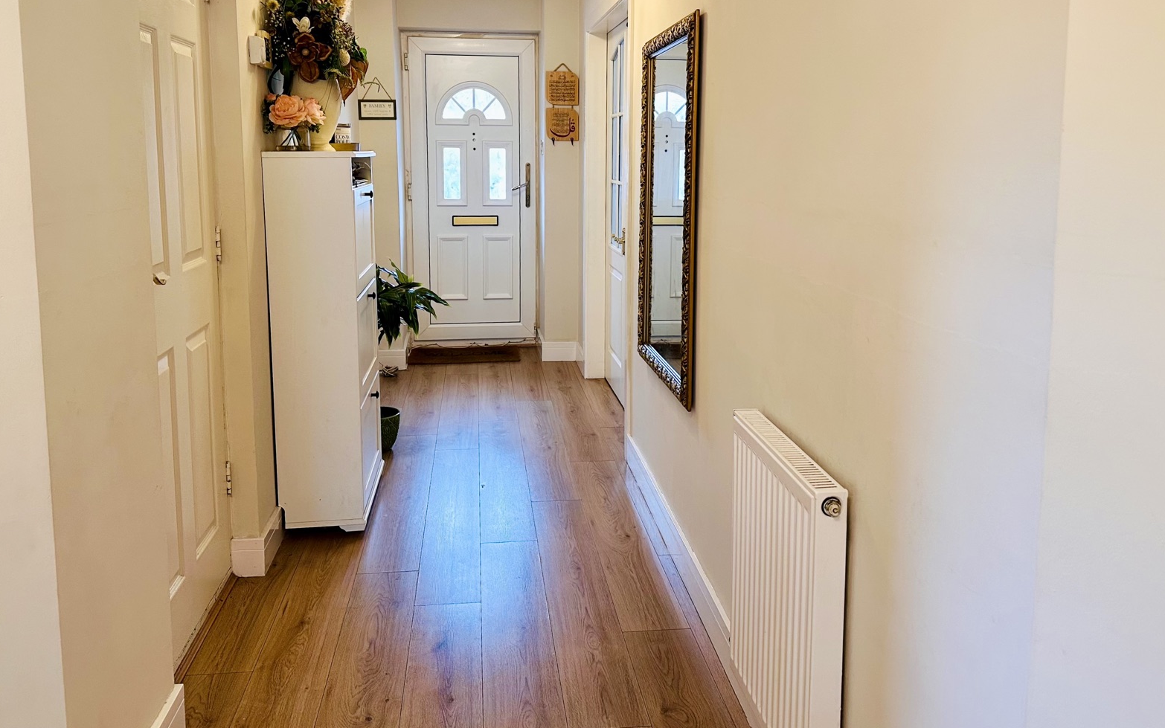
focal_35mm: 28
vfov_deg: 44.0
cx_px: 577
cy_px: 251
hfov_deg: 66.5
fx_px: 889
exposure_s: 1/50
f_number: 1.78
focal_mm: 6.86
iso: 160
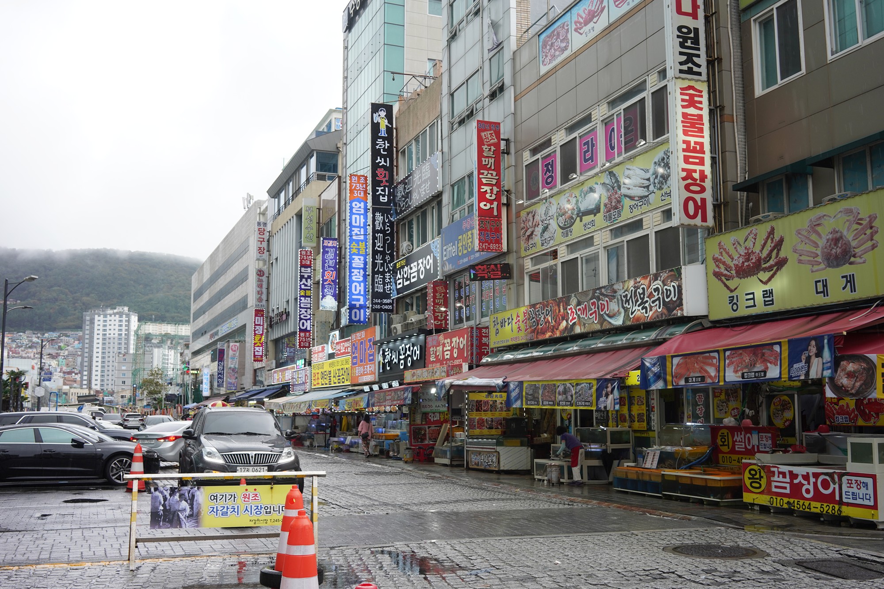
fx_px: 860
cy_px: 294
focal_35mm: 35
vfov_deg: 37.9
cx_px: 442
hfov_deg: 54.4
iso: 400
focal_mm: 35
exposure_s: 1/125
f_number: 7.1
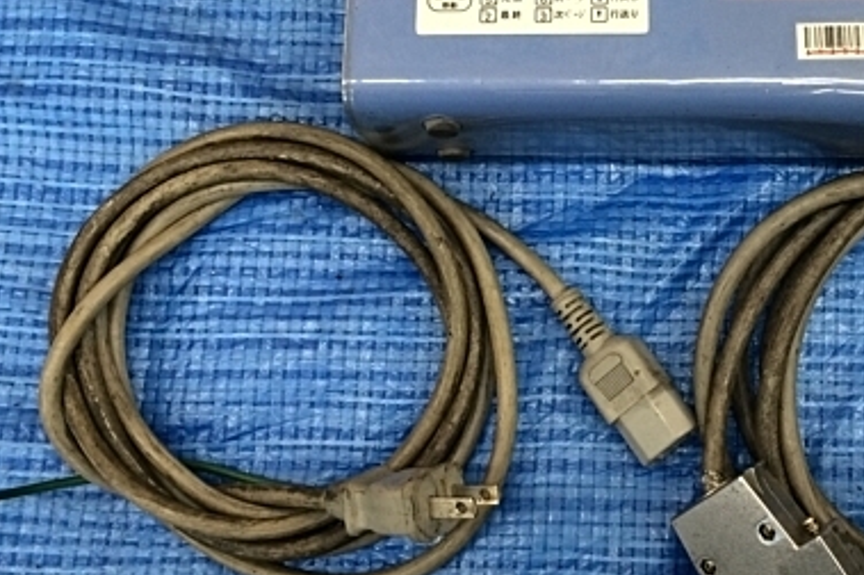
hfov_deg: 38.1
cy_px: 187
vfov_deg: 26.3
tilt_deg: -77.5
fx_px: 1223
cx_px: 631
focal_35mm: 51
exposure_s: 1/30
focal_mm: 4.15
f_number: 2.2
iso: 80
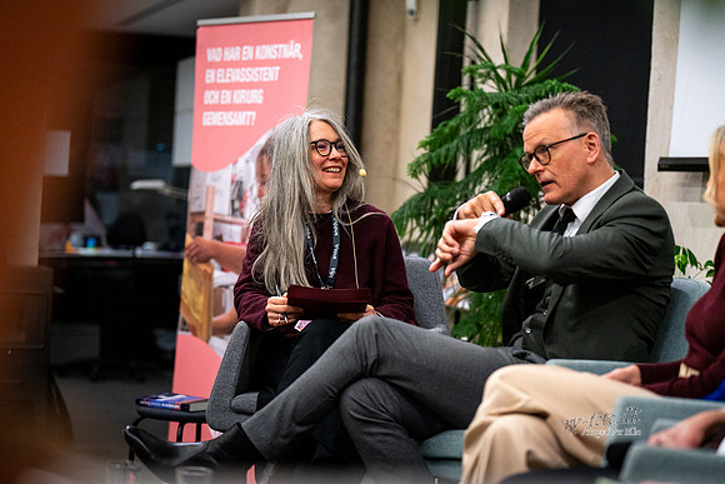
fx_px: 1914
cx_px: 362
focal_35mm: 95
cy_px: 242
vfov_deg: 14.4
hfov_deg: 21.5
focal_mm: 95
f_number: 2.8
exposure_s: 1/200
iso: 6400
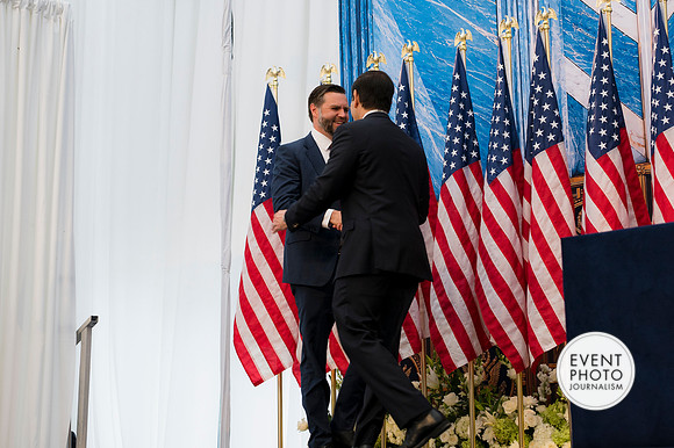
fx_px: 1235
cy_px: 224
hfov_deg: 30.5
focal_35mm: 66
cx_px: 337
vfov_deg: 20.6
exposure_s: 1/200
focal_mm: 44
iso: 220
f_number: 2.8
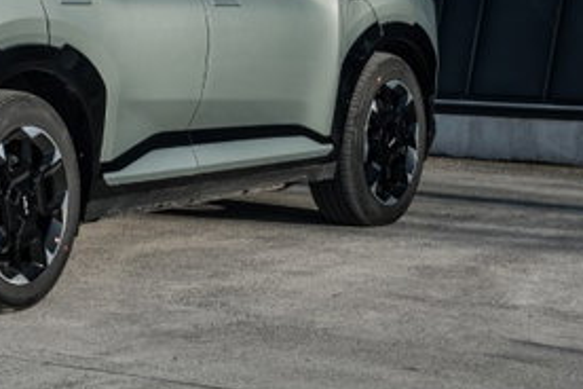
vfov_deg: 8.7
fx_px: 2510
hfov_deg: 13.1
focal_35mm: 155
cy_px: -131
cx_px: 44
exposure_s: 1/80
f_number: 4.5
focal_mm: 51
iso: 80
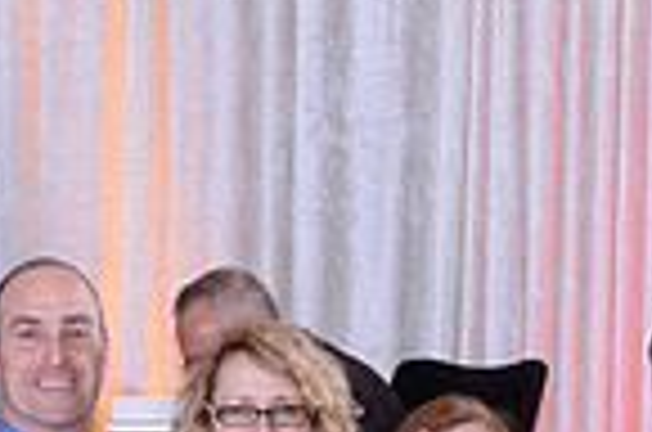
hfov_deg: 8.9
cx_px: 301
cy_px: 835
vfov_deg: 5.8
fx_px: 4193
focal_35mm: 232
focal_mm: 58
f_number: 4
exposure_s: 1/250
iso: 1250
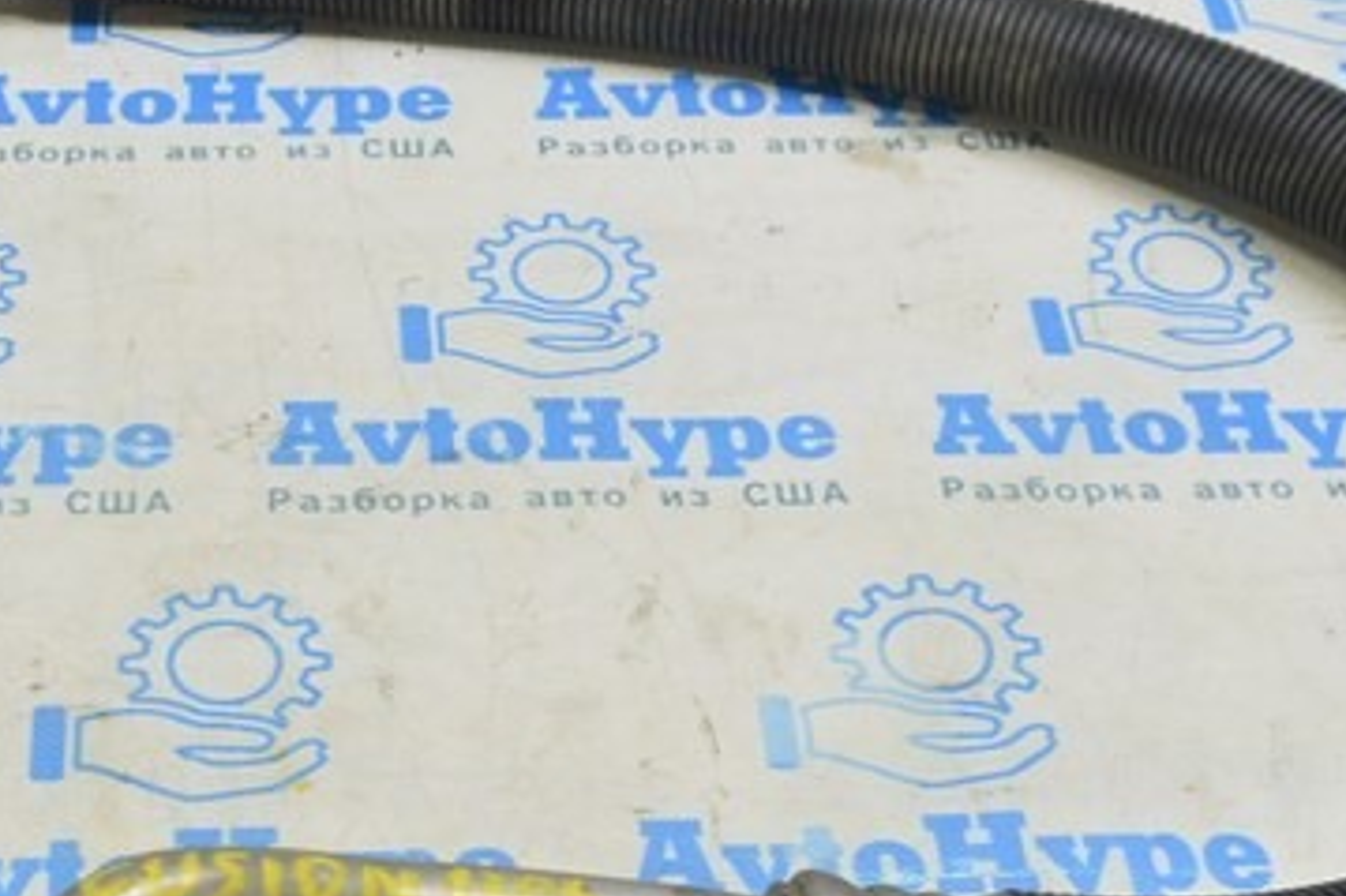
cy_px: 620
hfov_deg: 26.0
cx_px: 334
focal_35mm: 77
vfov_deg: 17.6
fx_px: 2877
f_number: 5.6
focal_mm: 18
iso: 400
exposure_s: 1/20
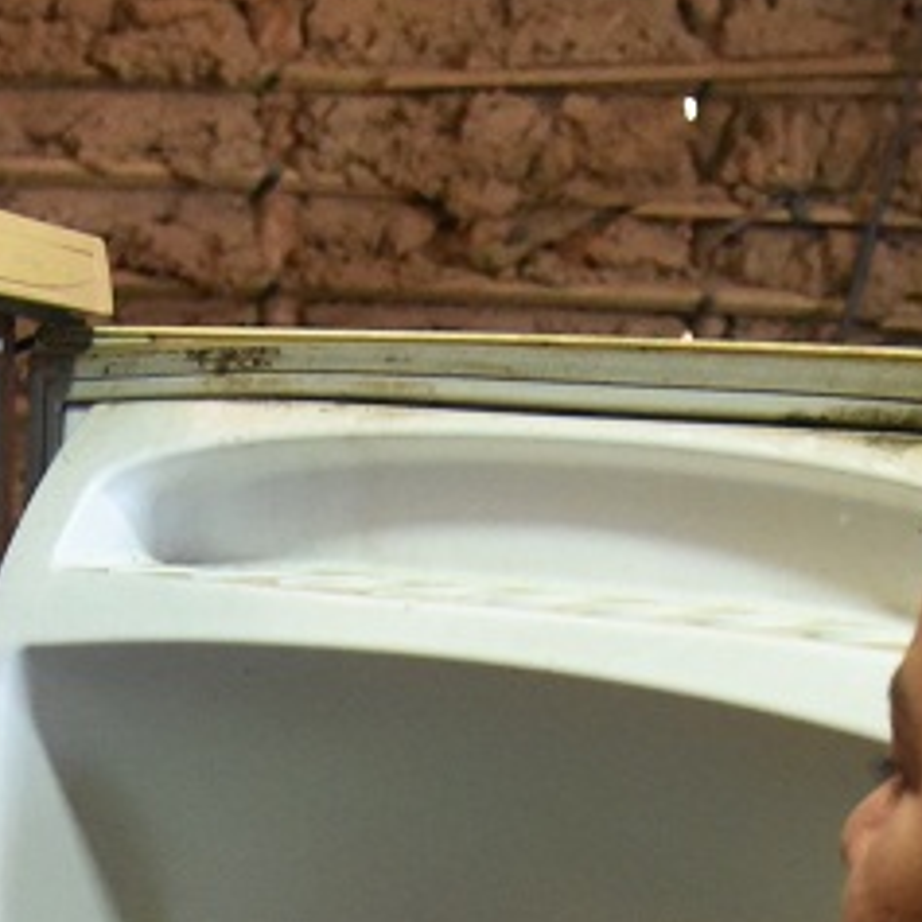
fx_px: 2592
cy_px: 1243
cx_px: 420
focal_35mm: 86
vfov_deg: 18.6
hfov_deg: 20.2
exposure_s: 1/200
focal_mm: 24
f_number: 4
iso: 8000
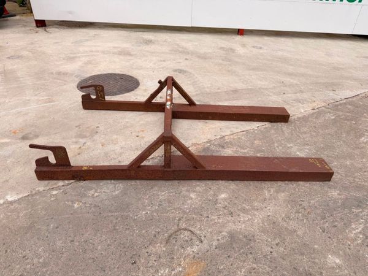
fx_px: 255
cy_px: 138
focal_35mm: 24
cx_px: 184
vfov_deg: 56.8
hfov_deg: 71.6
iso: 80
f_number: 1.78
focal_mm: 6.76
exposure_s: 1/2169
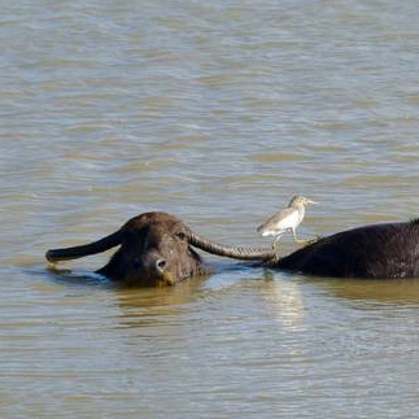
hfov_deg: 2.9
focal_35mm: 610
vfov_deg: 2.9
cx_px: 272
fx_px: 8354
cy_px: 218
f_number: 6
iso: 80
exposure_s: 1/250
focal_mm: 83.4
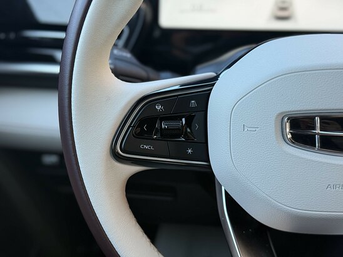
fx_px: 475
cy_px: 128
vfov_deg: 30.2
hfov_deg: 39.7
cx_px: 172
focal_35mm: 48
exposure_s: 1/200
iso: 80
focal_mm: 6.76
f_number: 1.78
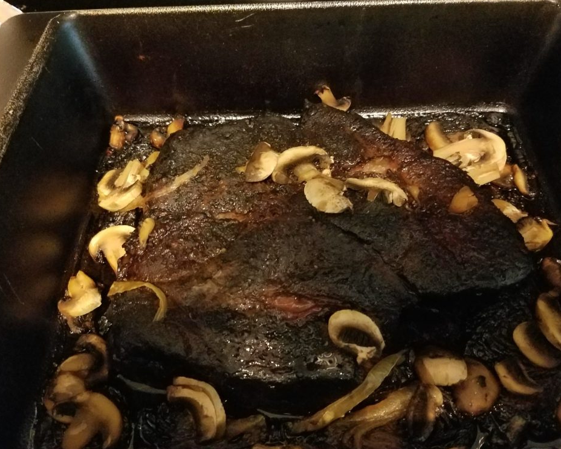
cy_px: 218
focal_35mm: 28
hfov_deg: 62.2
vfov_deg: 51.5
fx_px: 465
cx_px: 287
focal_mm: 4.2
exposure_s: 1/10
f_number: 1.7
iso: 1250
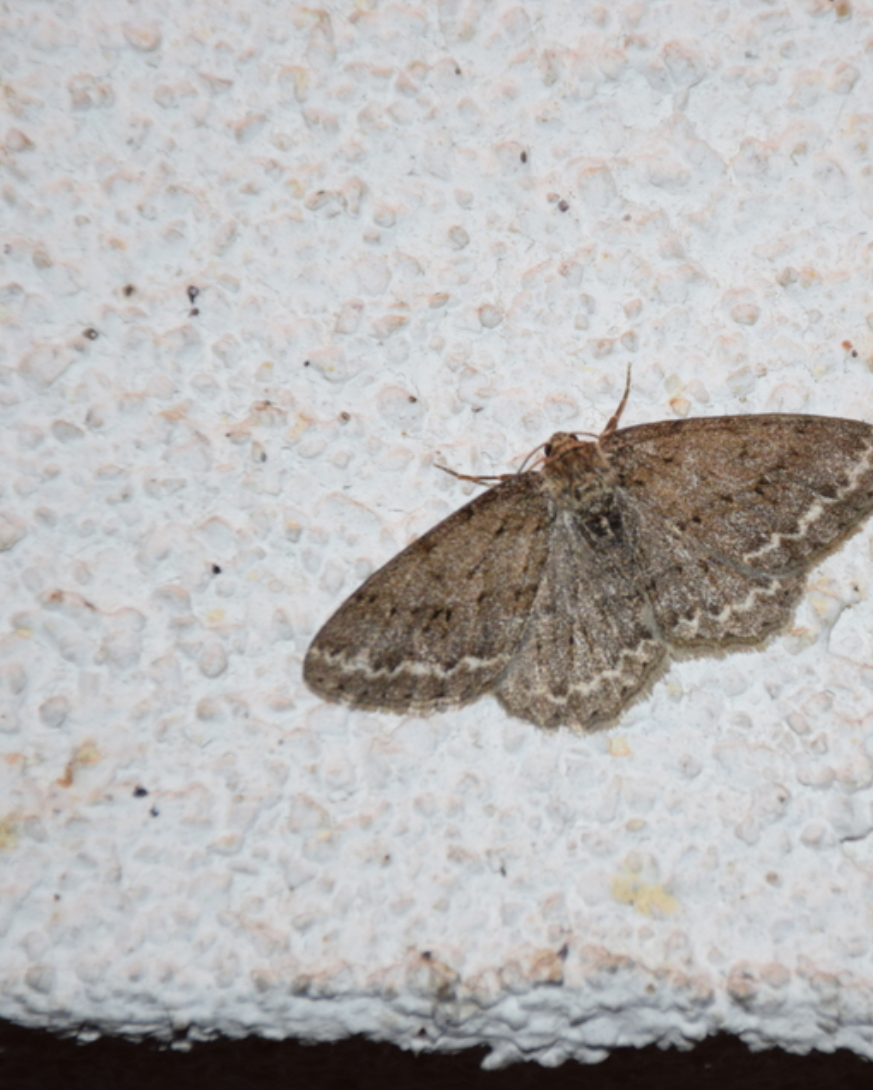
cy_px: 544
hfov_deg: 5.2
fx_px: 9588
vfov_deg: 6.5
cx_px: 678
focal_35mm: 297
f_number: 5.6
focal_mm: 140
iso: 320
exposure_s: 1/60
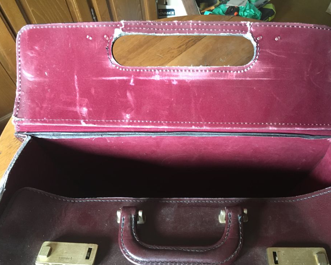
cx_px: 179
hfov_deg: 57.1
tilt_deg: -58.3
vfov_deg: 47.1
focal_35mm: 31
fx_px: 304
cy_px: 136
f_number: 2.2
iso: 400
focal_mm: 4.15
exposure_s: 1/17
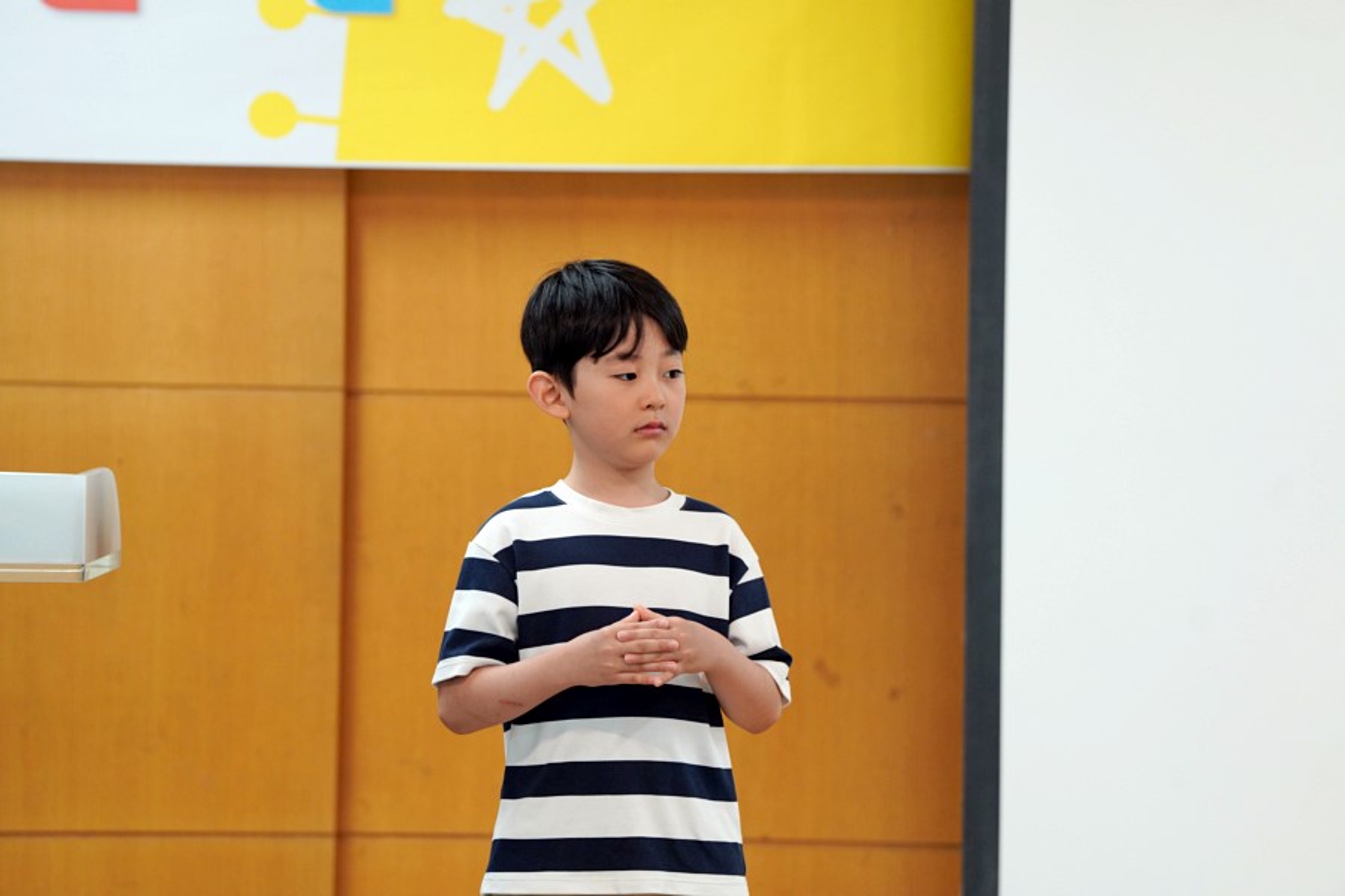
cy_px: 448
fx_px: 7360
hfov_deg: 10.4
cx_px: 672
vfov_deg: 7.0
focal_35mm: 197
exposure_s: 1/200
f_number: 4
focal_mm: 197
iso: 1600
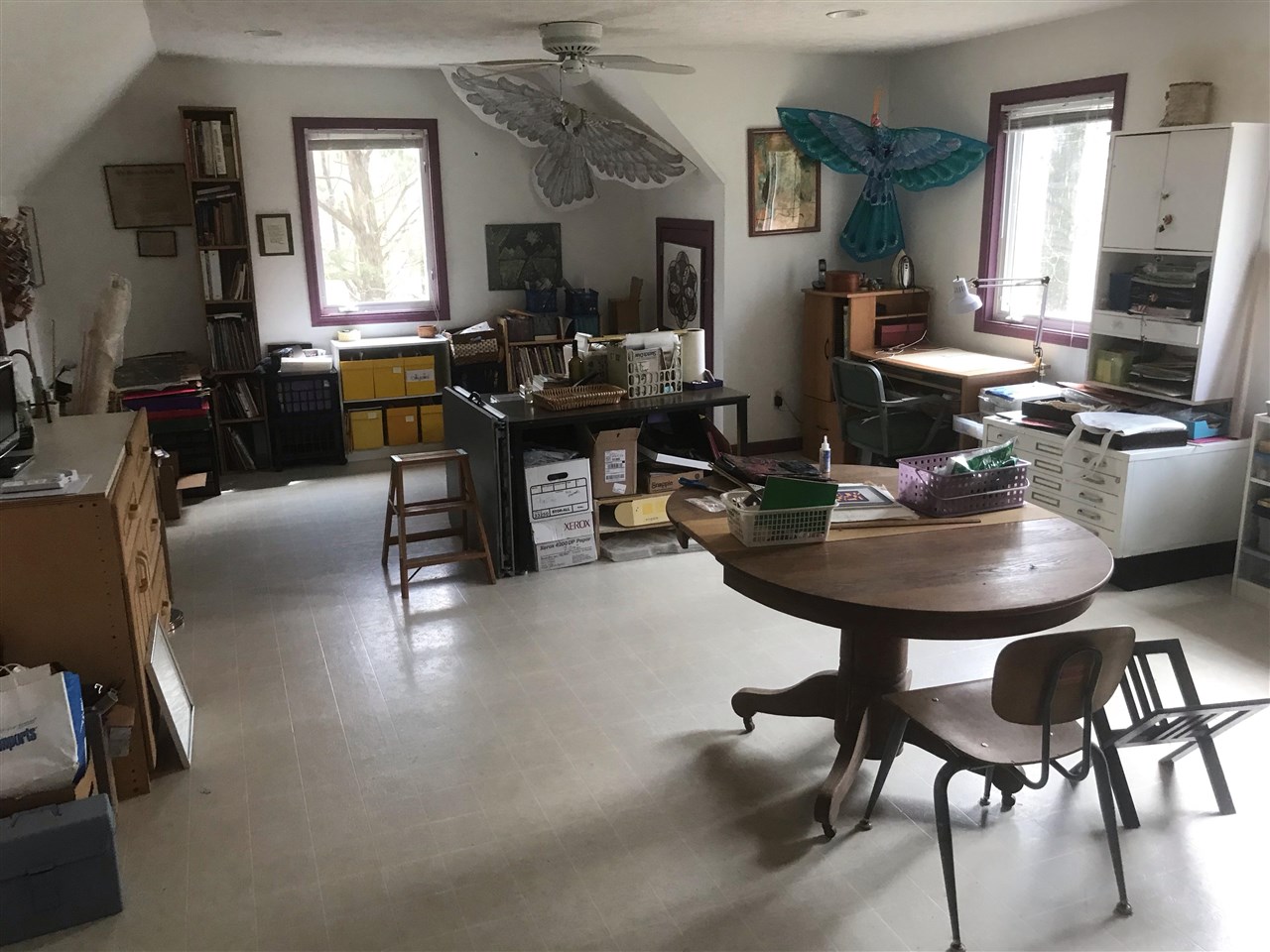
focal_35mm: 28
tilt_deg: -12.5
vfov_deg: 49.7
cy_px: 476
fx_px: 1027
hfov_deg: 63.4
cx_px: 635
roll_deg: +1.2
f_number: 1.8
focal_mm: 3.99
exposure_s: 1/30
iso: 40
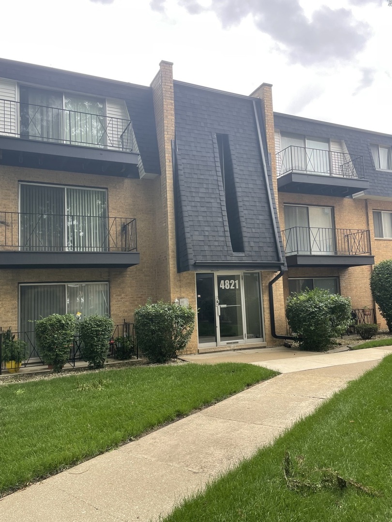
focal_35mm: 26
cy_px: 261
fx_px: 393
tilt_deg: +6.0
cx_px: 196
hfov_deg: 53.1
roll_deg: +2.6
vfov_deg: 67.3
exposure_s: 1/299
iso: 32
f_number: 1.6
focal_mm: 4.2
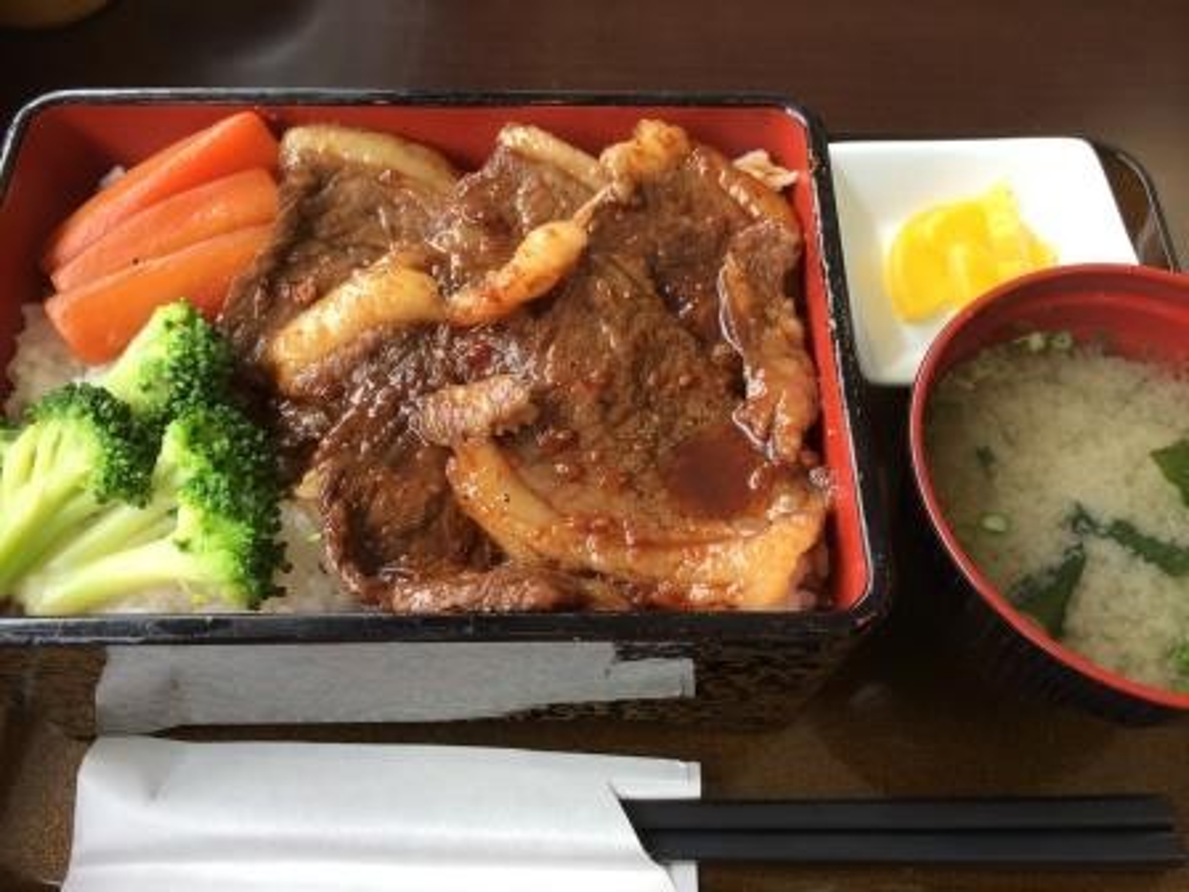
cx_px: 594
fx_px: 1030
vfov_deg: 46.8
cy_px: 446
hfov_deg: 60.0
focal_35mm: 30
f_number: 2.2
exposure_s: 1/60
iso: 50
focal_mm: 4.12
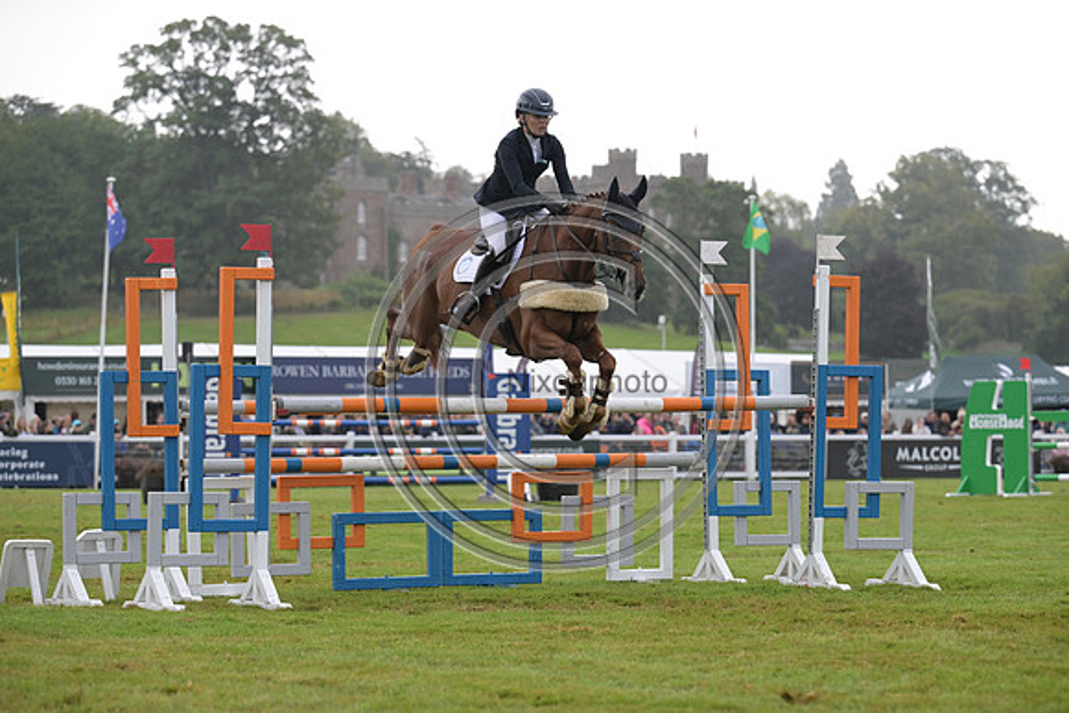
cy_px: 356
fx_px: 4009
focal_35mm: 135
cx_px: 534
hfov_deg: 15.2
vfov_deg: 10.2
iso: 2500
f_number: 4.5
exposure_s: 1/1250
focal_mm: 135
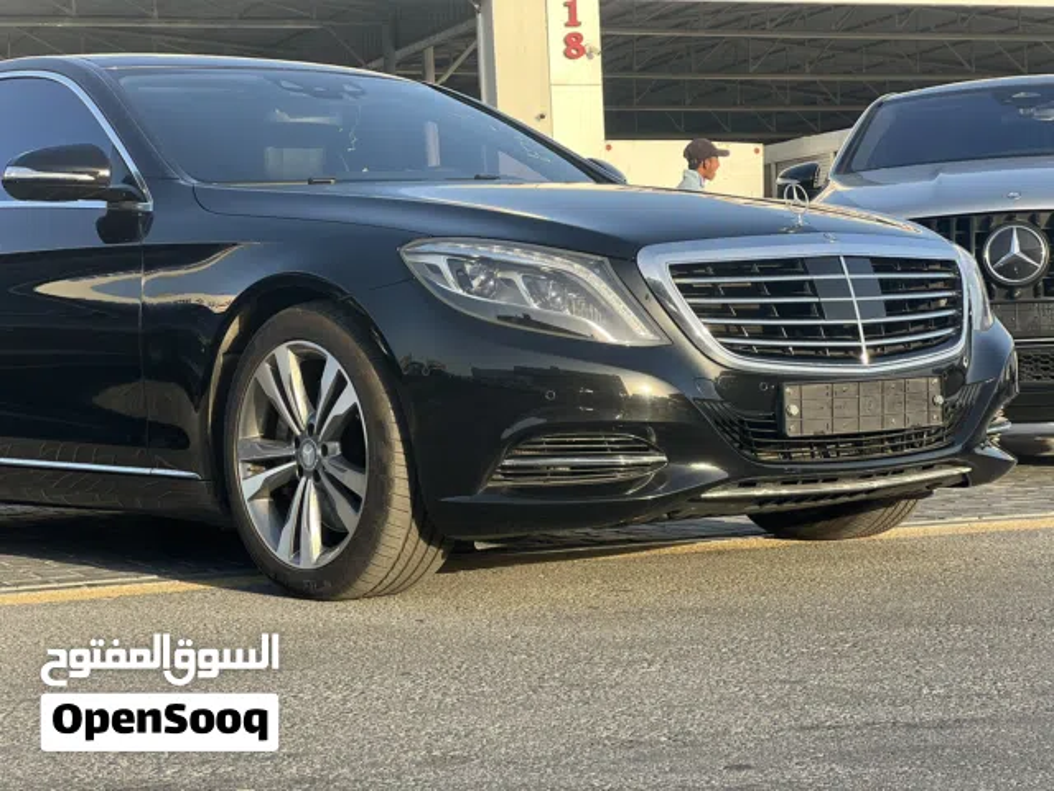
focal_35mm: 77
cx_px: 527
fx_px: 2345
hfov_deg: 25.3
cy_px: 396
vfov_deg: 19.1
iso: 25
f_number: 2.8
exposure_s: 1/131
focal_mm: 9
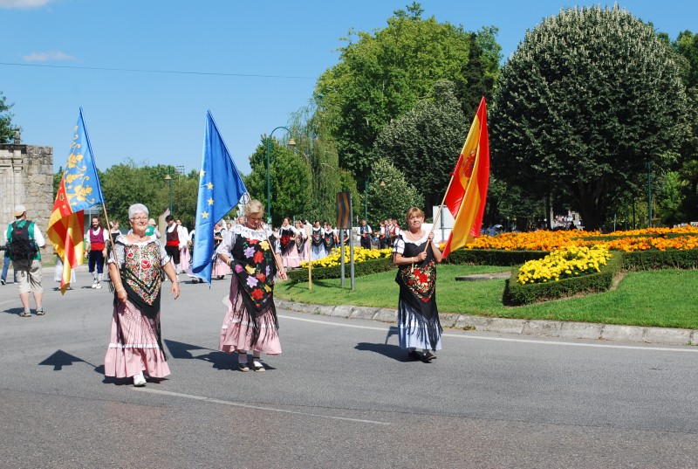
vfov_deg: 25.2
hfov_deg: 36.8
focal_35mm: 54
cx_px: 349
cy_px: 234
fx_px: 1049
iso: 100
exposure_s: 1/250
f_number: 8
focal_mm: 36
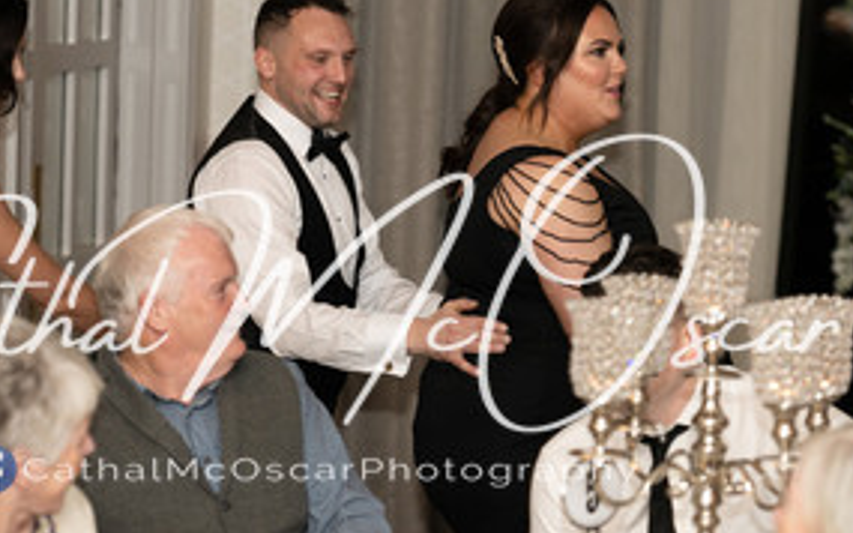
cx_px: 387
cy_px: 101
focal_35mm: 206
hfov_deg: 10.2
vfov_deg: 6.4
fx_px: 4788
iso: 400
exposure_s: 1/200
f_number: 2.8
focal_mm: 120
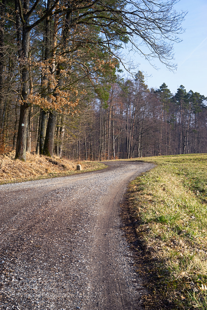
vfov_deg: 36.3
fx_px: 475
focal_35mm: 55
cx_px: 104
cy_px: 155
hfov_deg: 24.6
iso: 100
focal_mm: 55
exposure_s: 1/100
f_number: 10
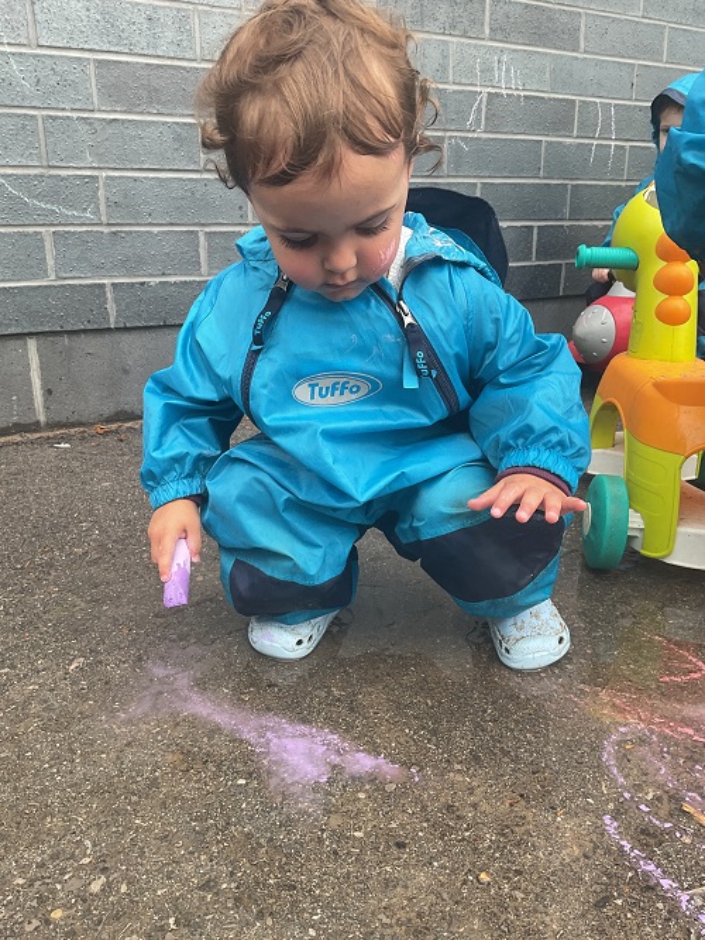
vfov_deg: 61.6
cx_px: 352
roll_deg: -0.2
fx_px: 787
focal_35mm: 29
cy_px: 470
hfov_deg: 48.3
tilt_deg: -17.5
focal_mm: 3
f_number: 1.8
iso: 16
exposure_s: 1/159
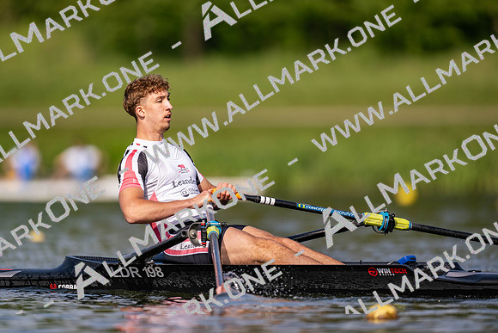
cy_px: 166
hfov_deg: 3.4
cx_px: 249
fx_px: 8302
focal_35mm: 600
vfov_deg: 2.3
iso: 220
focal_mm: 600
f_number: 4
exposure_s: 1/2500
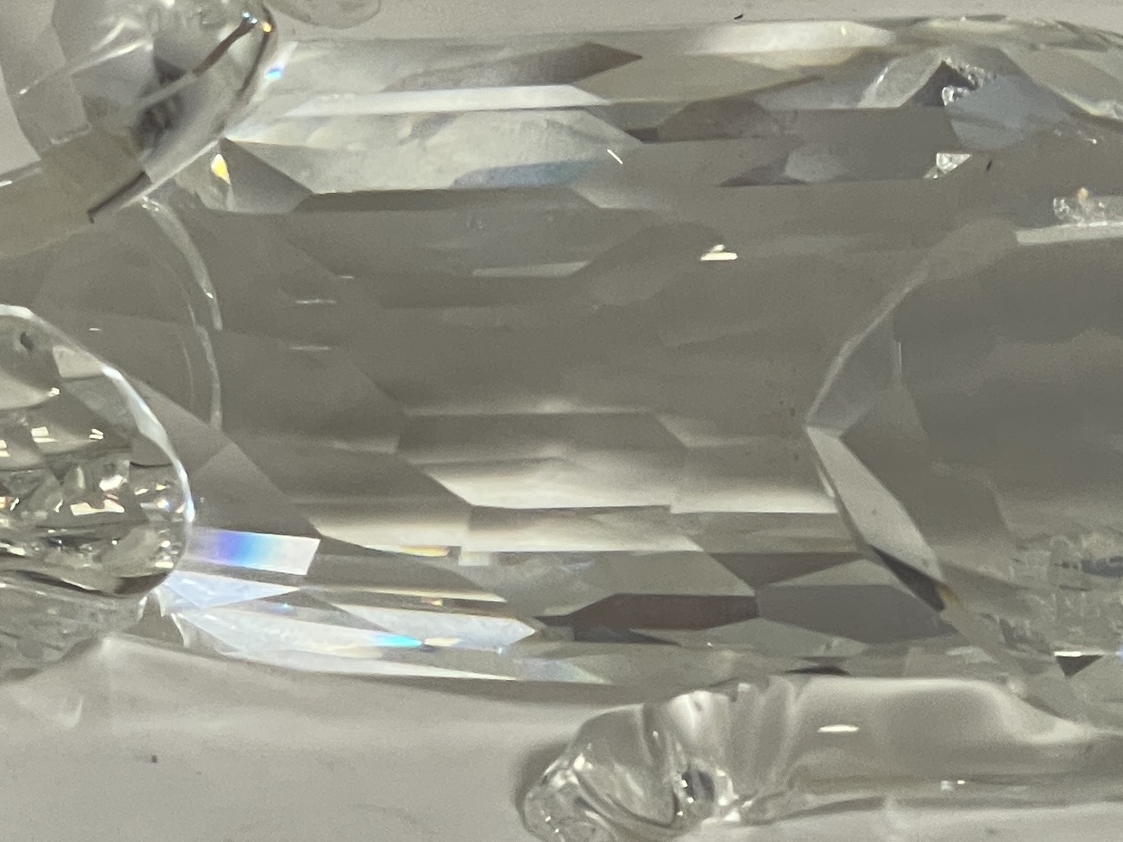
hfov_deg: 9.5
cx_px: 445
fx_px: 6746
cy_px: -176
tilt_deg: -35.2
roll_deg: +2.0
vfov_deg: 7.1
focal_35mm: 208
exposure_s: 1/50
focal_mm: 7.5
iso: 160
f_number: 2.2
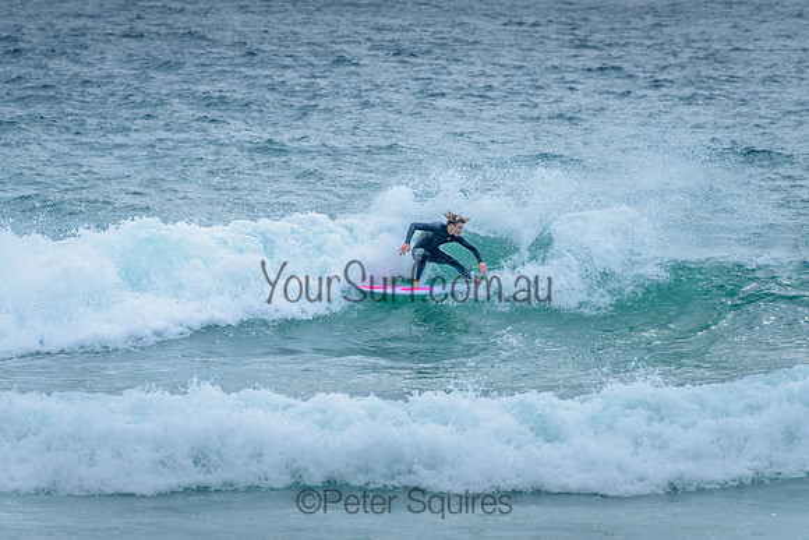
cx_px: 408
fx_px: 11017
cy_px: 241
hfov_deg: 4.2
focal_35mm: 490
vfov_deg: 2.8
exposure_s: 1/1600
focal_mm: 400
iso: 500
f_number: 6.3
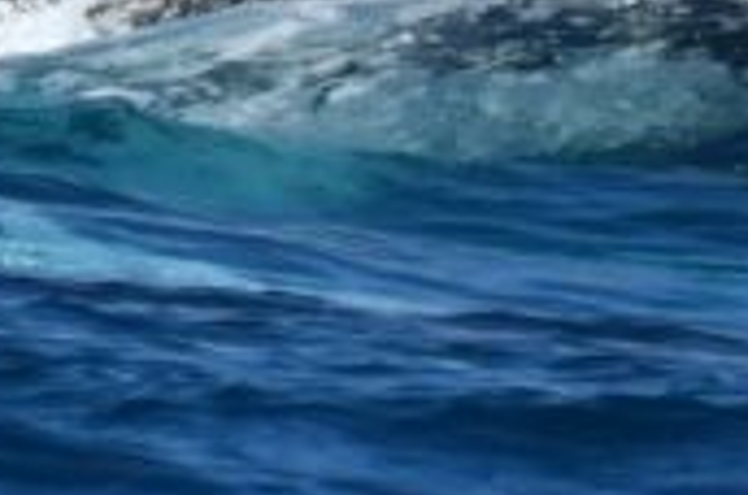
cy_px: -250
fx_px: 32851
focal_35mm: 1584
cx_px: 770
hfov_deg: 1.3
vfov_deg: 0.9
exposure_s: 1/8000
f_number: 6
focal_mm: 340
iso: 640
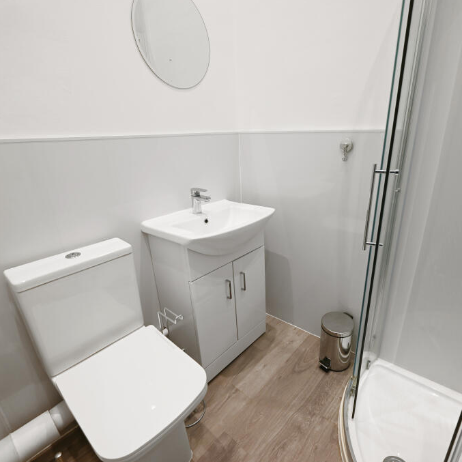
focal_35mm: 18
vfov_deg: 80.7
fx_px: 272
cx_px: 260
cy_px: 231
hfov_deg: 80.3
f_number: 7.1
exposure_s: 1/20
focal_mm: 14
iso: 400
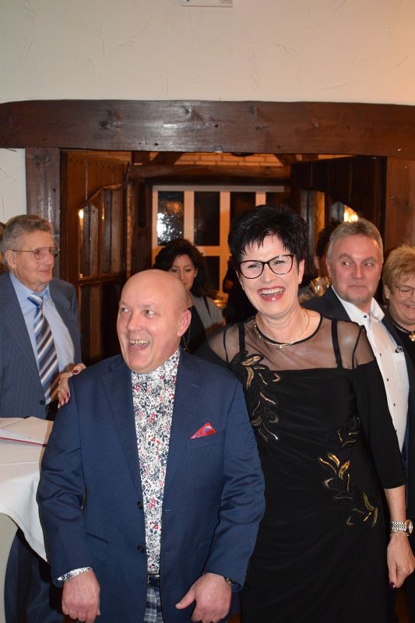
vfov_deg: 38.9
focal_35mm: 51
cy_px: 312
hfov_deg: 26.5
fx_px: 882
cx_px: 208
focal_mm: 34
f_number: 4.5
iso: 3200
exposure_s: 1/60
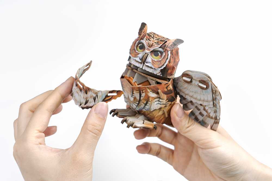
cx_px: 136
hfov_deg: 25.7
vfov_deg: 17.3
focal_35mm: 79
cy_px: 90
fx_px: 597
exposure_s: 1/160
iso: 125
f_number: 6.3
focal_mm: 53
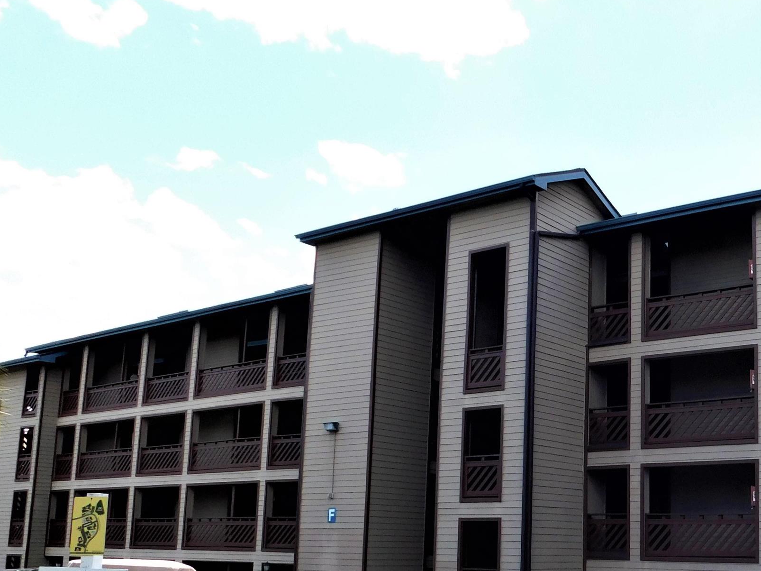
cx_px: 599
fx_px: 967
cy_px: 388
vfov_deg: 32.5
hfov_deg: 41.3
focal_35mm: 44
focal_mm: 4
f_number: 3
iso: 125
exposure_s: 1/640
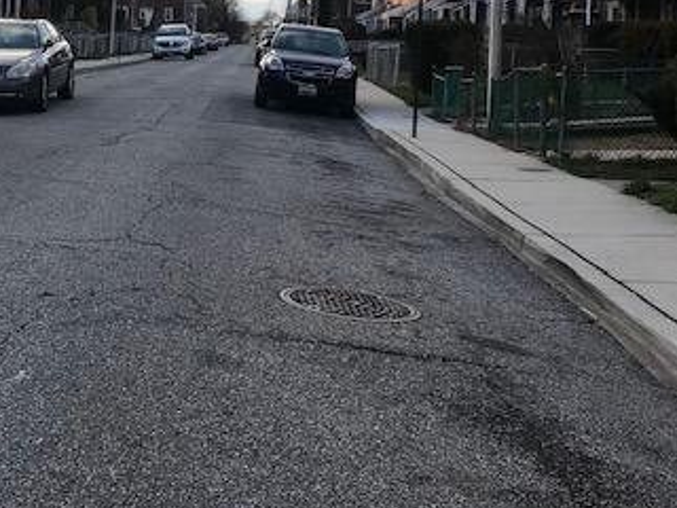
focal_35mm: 56
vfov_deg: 25.6
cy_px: 97
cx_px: 150
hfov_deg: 33.5
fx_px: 1095
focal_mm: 3.99
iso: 20
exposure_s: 1/977
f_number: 1.8
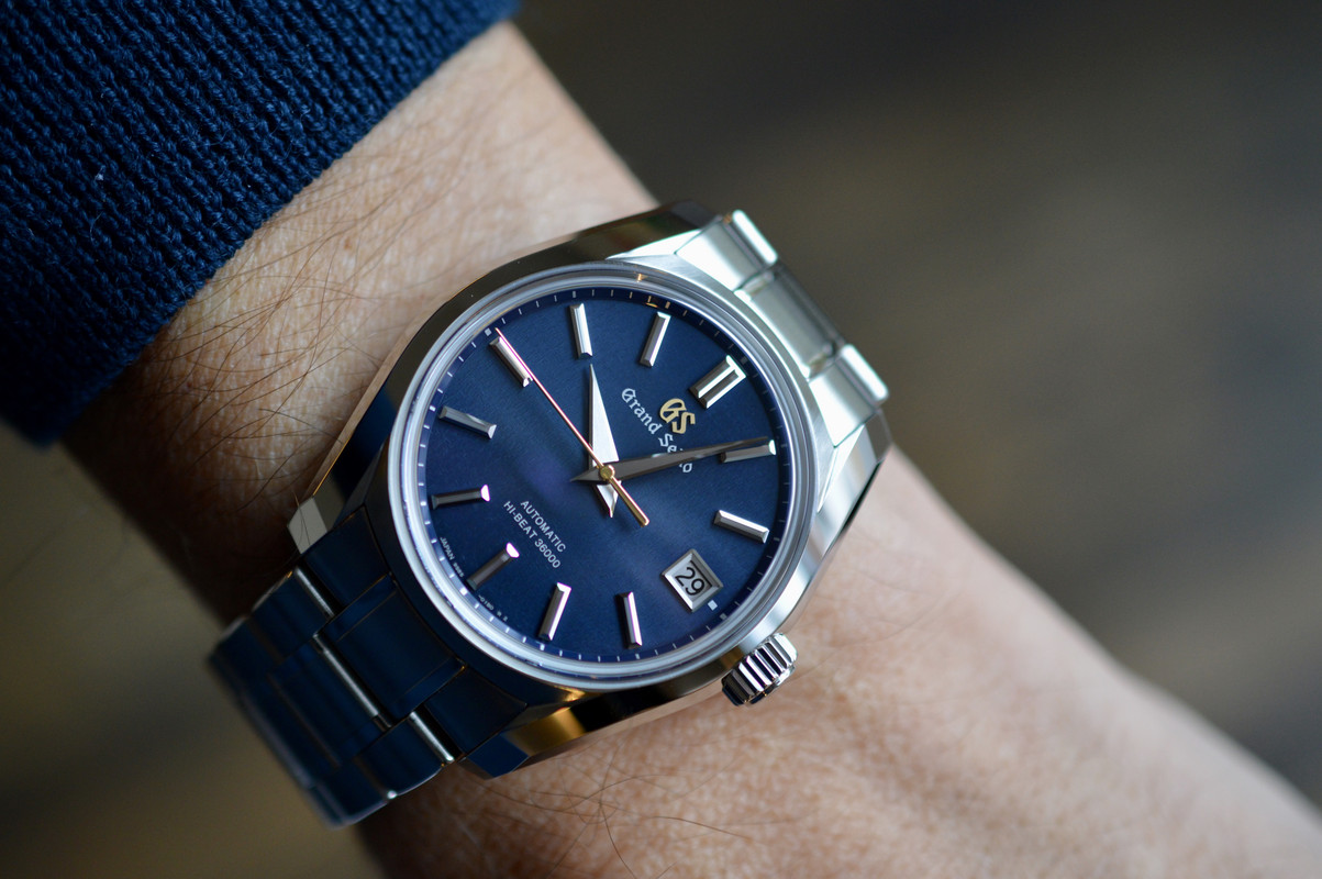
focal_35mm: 60
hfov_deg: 33.4
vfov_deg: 22.6
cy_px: 440
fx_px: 2201
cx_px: 661
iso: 640
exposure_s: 1/60
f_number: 3.2
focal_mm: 40
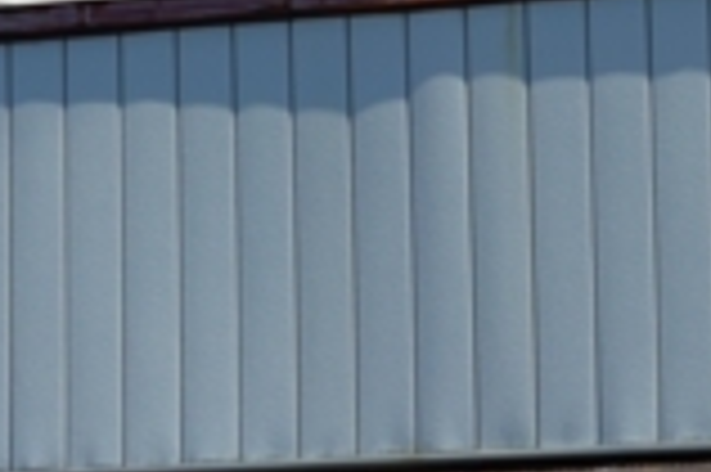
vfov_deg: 3.8
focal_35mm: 365
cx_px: 1030
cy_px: 557
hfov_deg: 5.6
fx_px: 7201
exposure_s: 1/125
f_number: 11
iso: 100
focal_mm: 72
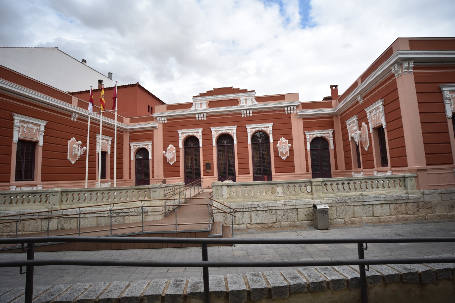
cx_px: 228
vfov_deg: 70.5
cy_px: 152
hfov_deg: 93.3
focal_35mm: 17
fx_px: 215
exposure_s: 1/320
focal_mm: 17
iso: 200
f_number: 9
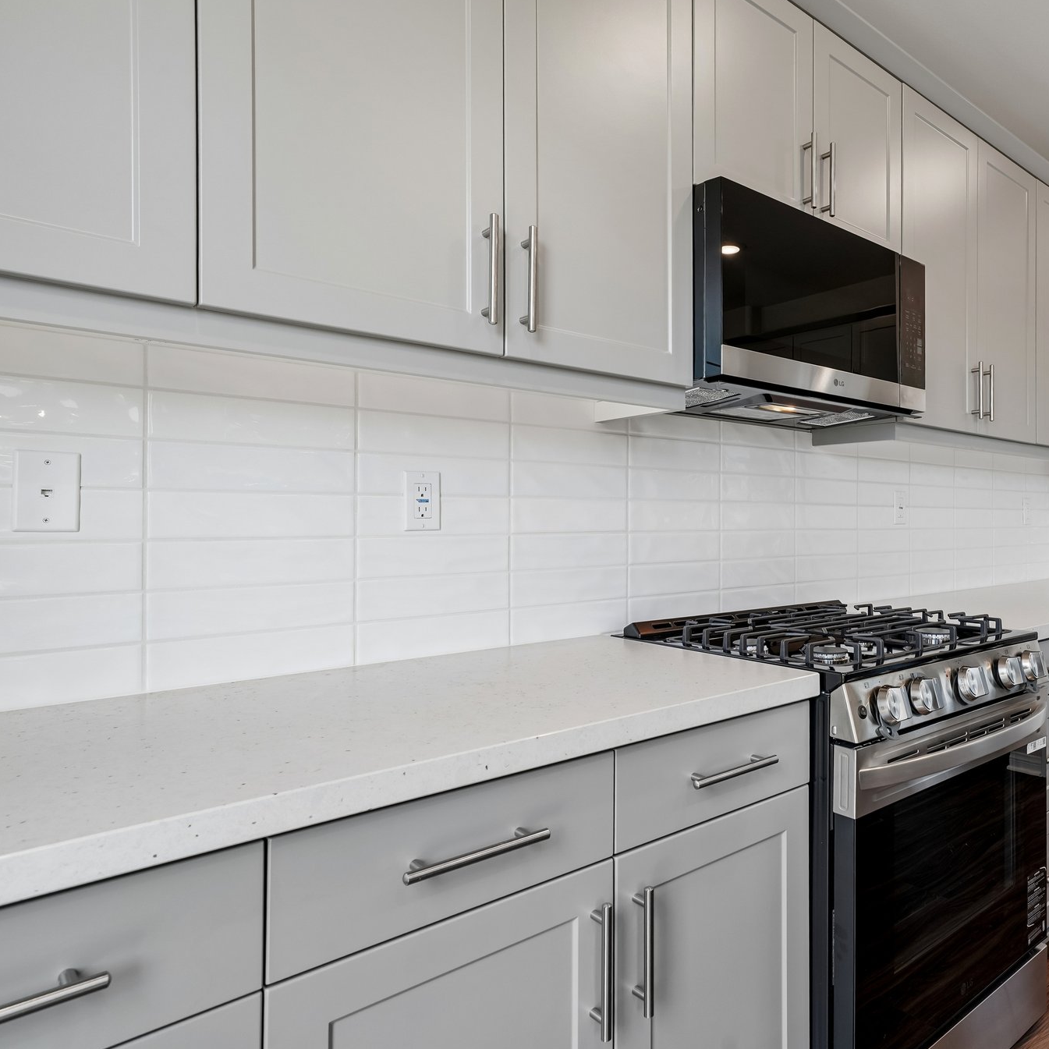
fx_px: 754
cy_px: 522
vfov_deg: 69.6
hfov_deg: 66.2
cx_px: 759
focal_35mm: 22
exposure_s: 1/30
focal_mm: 17
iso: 400
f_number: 8
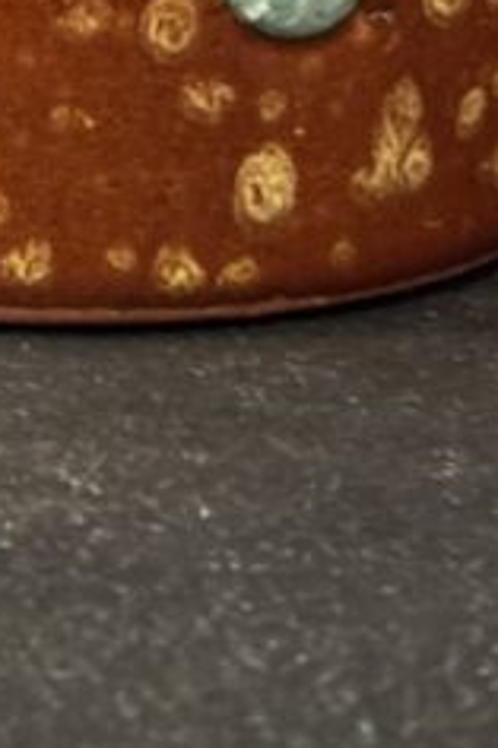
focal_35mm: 235
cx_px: -450
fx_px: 4883
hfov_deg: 5.7
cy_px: -754
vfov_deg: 8.3
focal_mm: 5.96
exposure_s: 1/33
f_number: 1.6
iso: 320
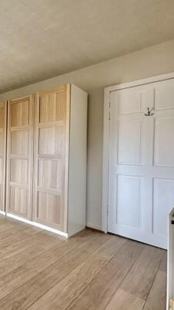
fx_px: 181
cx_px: -39
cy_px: 151
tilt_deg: -0.6
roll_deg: -2.0
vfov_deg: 81.2
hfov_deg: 37.4
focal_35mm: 22
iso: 100
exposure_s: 1/99
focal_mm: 2.22
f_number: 2.2
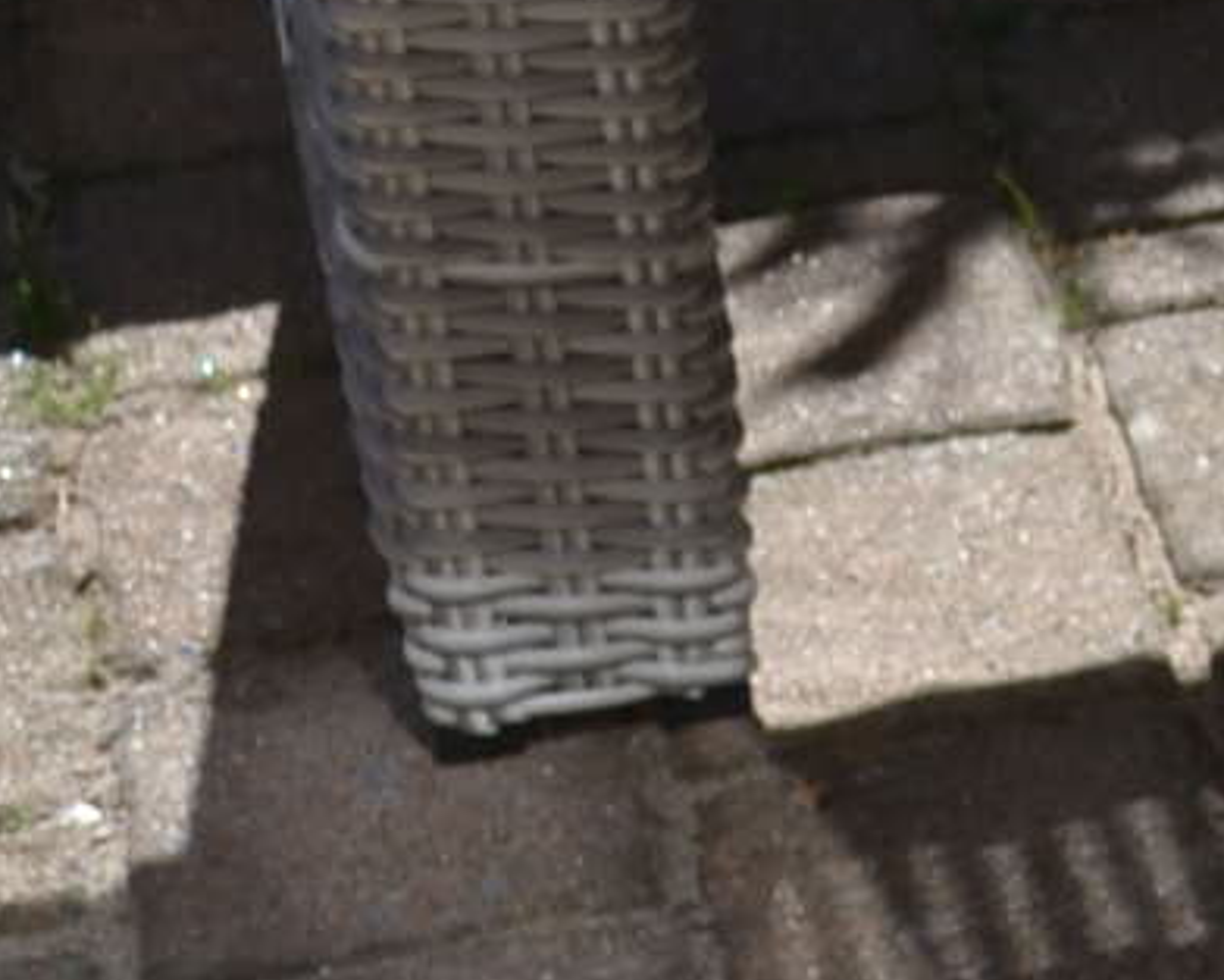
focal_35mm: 274
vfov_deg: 5.6
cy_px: -523
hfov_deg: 6.4
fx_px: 9928
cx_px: 3738
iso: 100
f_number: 4
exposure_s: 1/640
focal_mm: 22
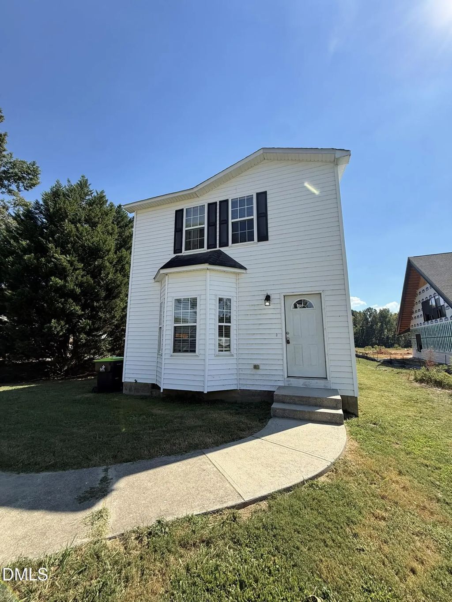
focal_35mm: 14
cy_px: 301
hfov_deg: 85.7
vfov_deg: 102.1
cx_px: 226
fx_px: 244
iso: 50
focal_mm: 2.22
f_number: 2.2
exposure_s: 1/1399
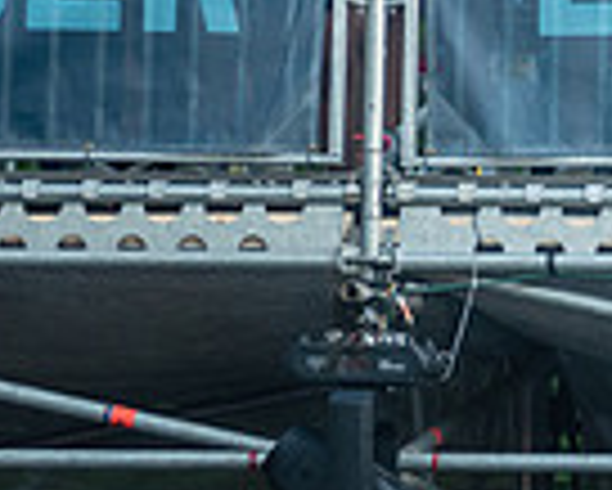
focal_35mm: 622
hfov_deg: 3.1
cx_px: 1215
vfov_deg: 2.5
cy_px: -357
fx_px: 11274
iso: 1000
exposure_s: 1/320
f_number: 3.5
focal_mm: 155
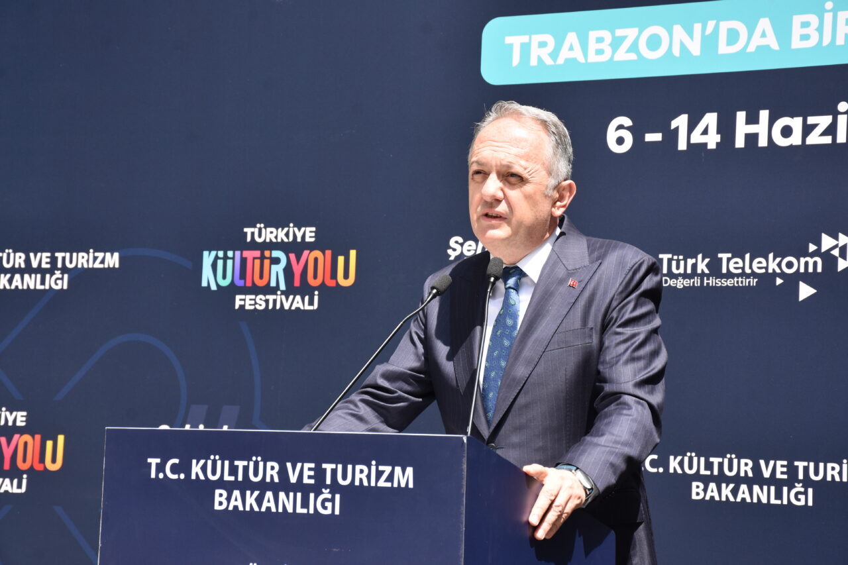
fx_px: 2473
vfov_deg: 13.0
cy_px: 282
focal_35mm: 105
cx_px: 424
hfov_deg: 19.5
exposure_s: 1/500
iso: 400
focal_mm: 70
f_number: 8
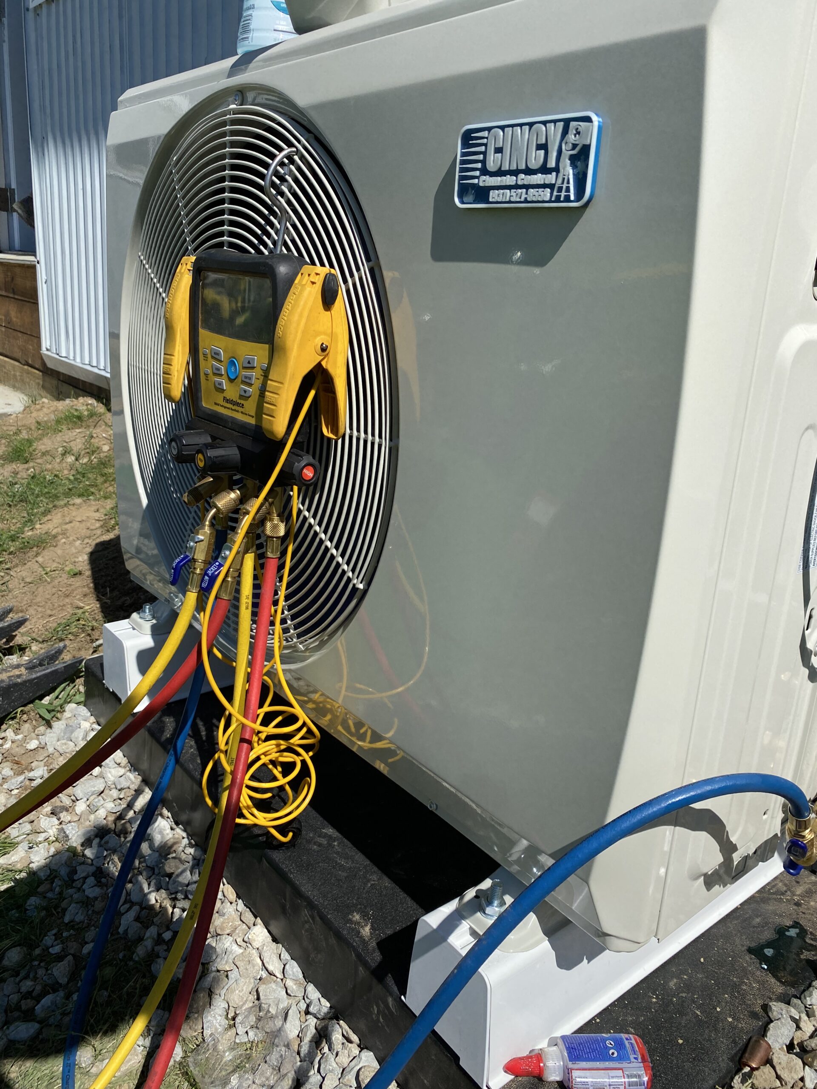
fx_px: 818
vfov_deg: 67.3
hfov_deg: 53.1
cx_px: 408
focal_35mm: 26
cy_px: 544
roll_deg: -3.0
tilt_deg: -16.6
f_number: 1.8
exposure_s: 1/3984
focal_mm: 4.25
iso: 32
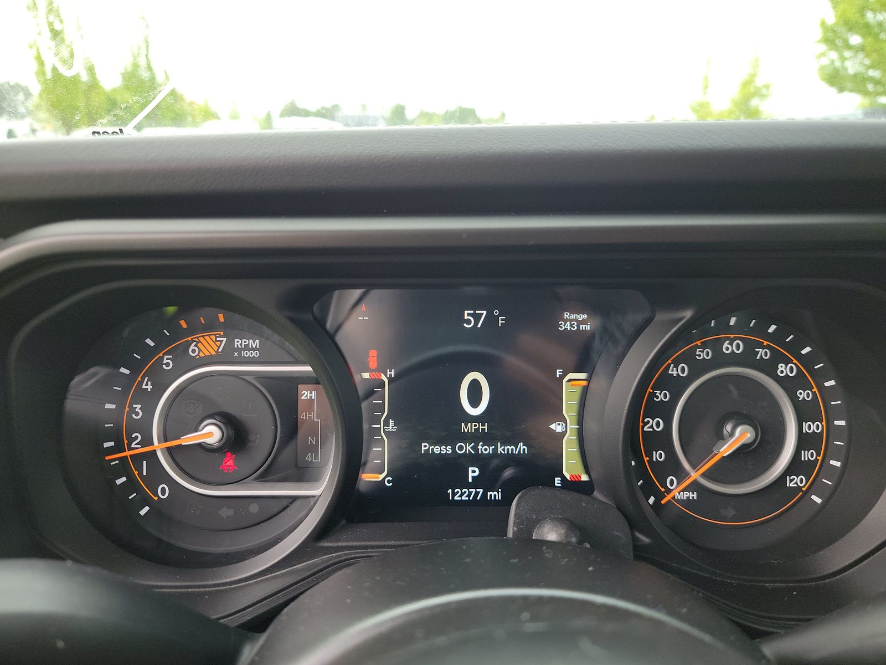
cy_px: 332
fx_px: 614
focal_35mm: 24
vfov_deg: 56.8
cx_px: 443
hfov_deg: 71.6
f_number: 1.8
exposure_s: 1/59
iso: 61
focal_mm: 6.7
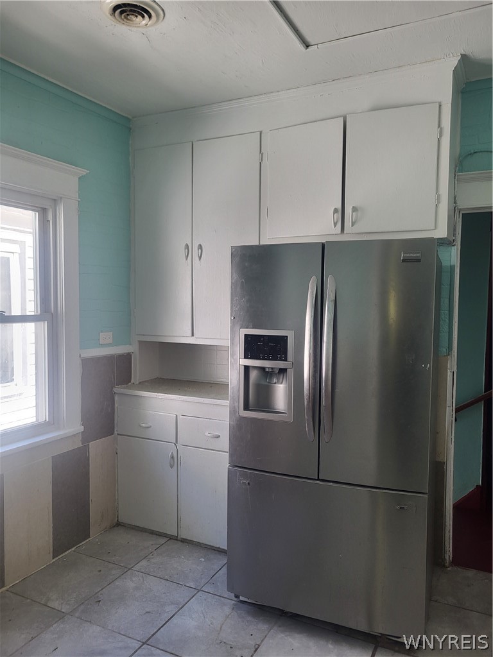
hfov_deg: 53.1
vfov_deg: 67.3
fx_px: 494
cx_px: 246
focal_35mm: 26
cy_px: 328
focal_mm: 5.4
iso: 64
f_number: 1.8
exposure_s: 1/120
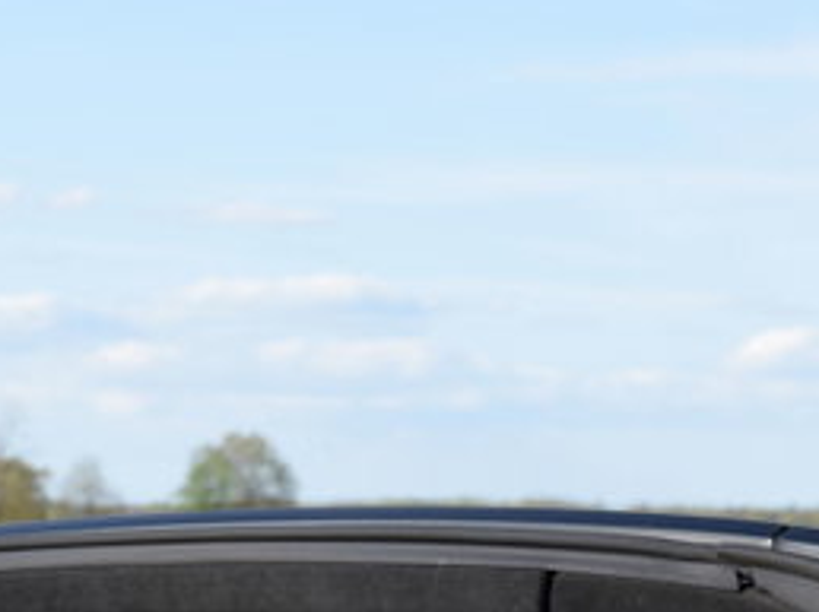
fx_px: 6096
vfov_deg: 5.7
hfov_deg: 7.6
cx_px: -121
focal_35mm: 258
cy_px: 836
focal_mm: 45
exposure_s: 1/320
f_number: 8
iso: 200
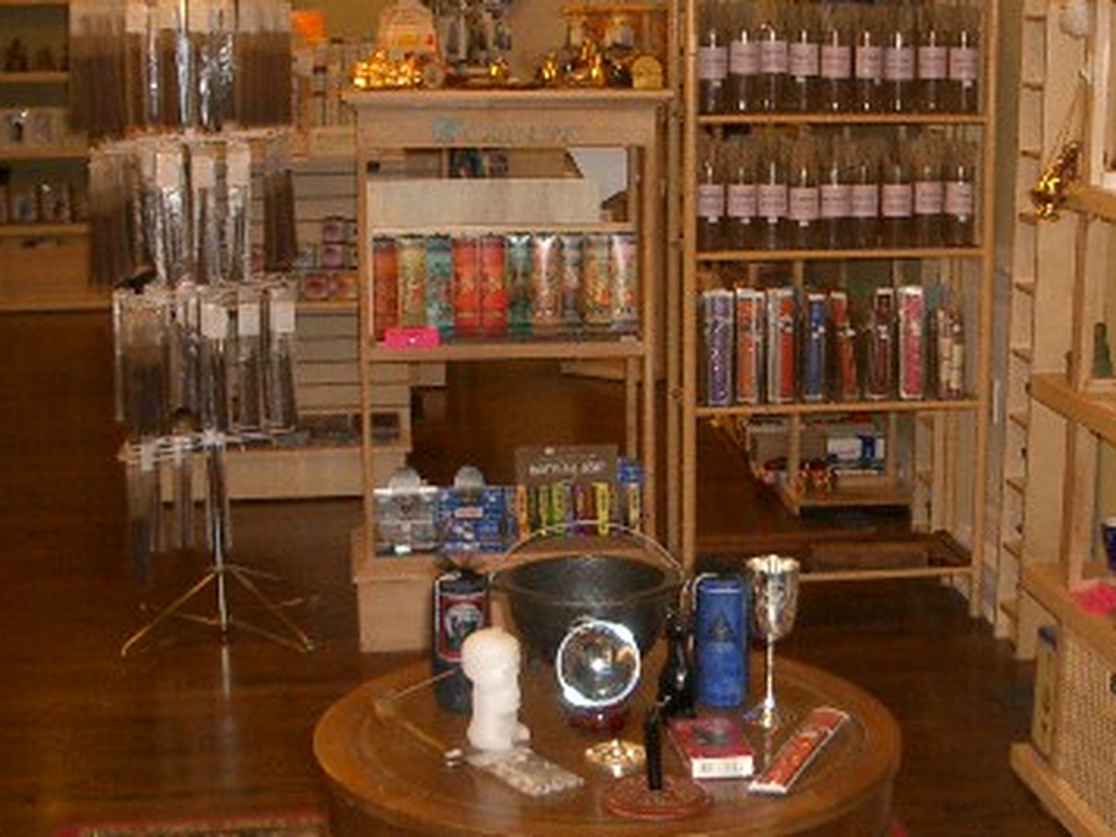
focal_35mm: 63
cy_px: 527
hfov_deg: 30.5
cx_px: 734
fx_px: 2031
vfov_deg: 23.2
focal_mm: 5.8
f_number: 2.6
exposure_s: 1/40
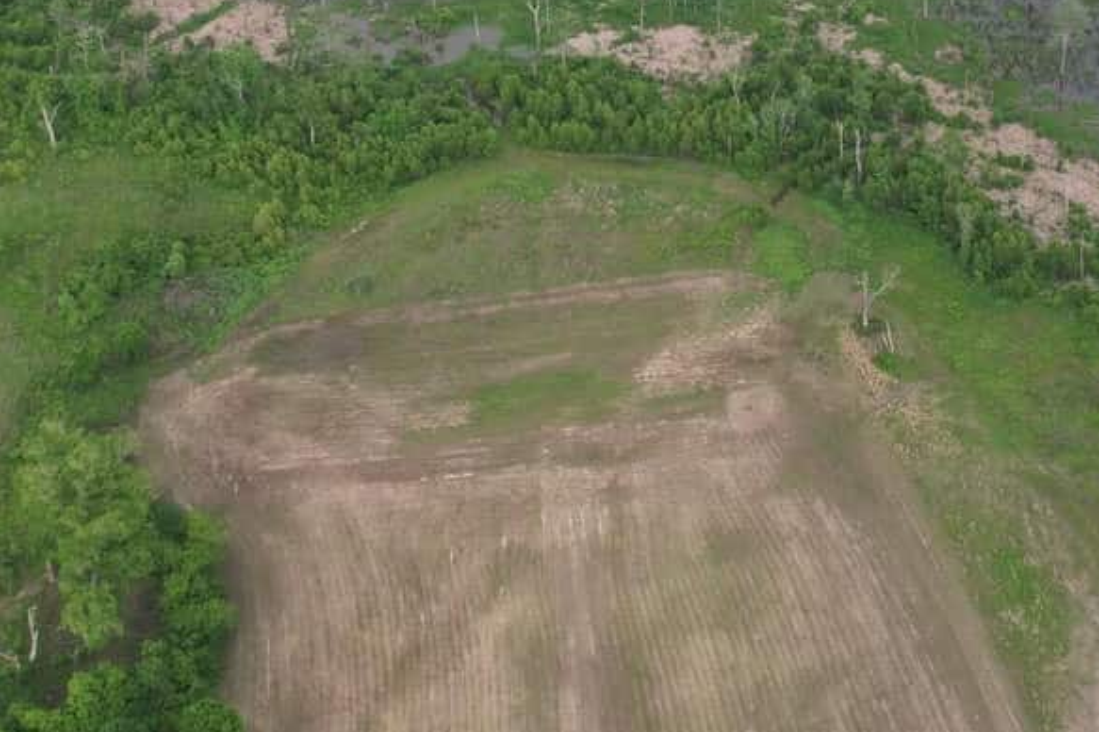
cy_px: -130
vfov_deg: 21.8
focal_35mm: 58
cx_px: 692
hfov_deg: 34.3
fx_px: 1770
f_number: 2.8
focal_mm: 8.4
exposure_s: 1/400
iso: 100
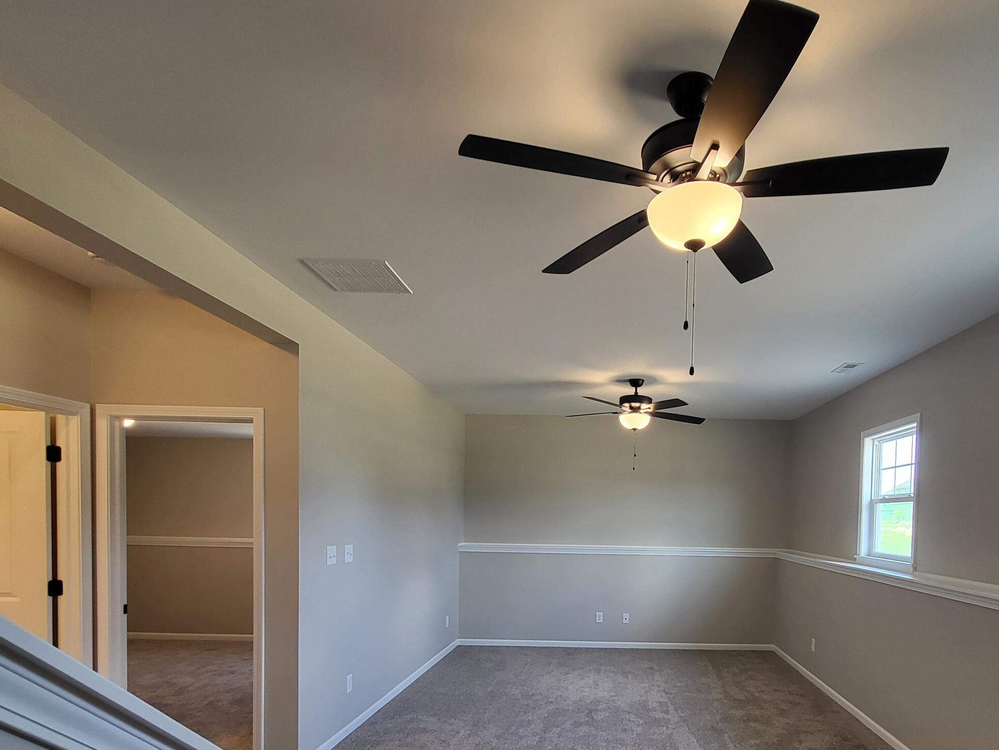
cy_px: 538
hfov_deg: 80.2
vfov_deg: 63.1
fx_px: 577
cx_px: 623
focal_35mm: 20
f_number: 2.2
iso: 100
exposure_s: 1/60
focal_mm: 1.74
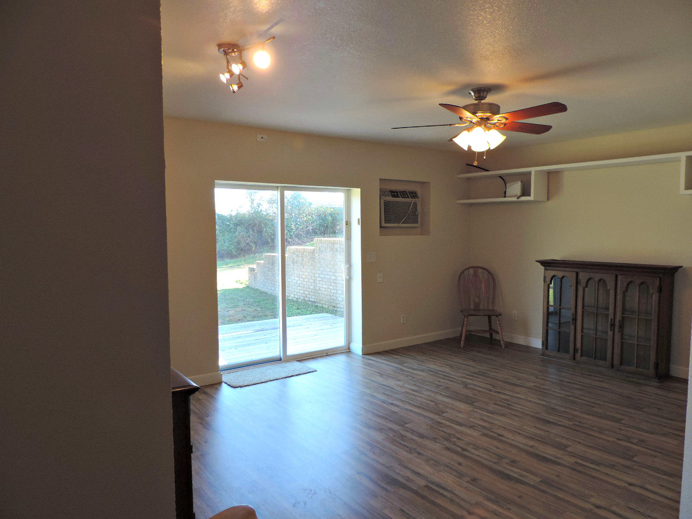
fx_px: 480
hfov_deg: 71.6
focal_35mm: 24
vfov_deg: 56.8
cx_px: 346
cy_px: 260
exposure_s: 1/30
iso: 80
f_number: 3
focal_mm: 4.3
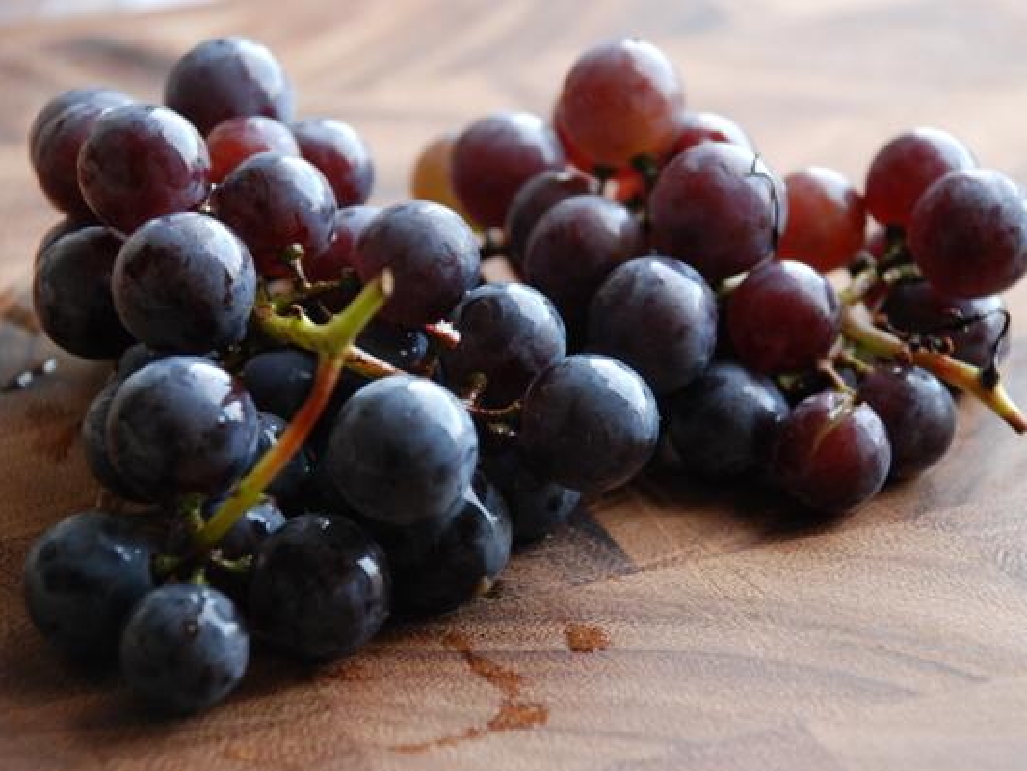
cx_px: 511
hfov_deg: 12.8
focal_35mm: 155
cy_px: 386
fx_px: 4586
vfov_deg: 9.6
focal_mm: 95
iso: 800
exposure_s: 1/20
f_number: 5.6
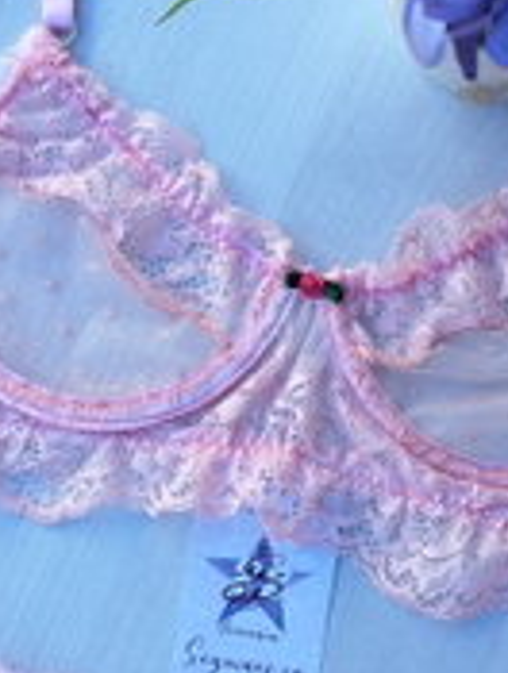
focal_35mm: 73
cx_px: 262
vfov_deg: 26.2
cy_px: 536
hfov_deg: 20.2
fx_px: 1423
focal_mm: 5.23
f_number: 1.8
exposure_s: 1/149
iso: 50
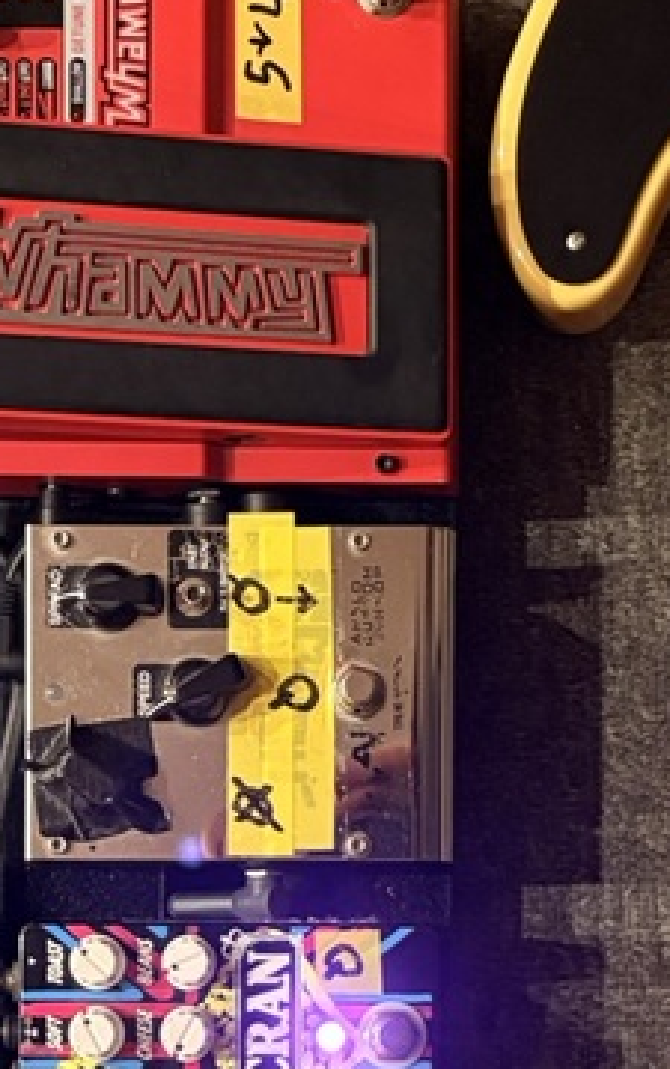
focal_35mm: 92
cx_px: 292
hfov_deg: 14.2
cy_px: 914
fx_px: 2682
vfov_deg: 22.1
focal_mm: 5.96
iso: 500
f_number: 1.6
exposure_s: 1/33
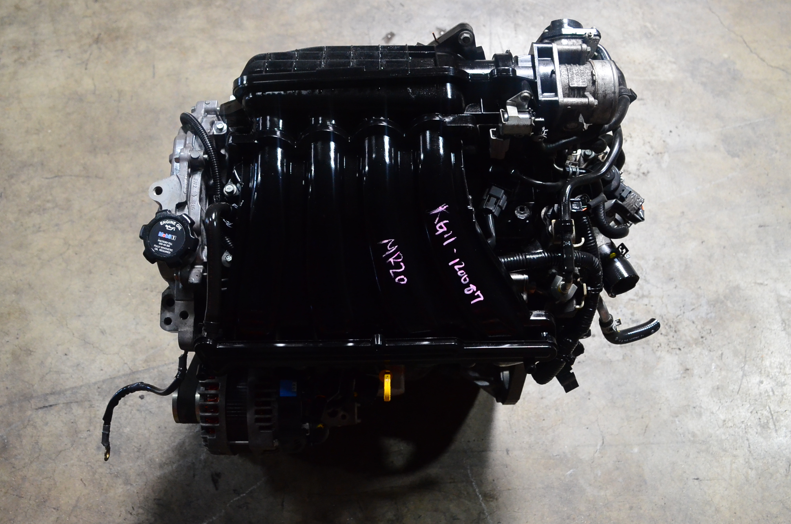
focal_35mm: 33
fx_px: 724
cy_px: 250
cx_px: 393
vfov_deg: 39.8
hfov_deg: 57.3
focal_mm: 18
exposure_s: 1/100
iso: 2500
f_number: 5
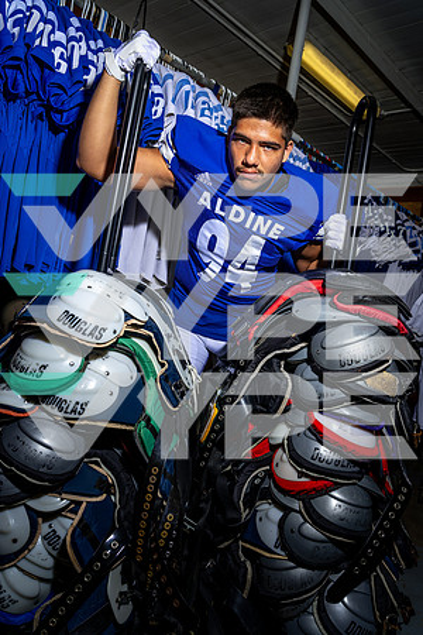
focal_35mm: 27
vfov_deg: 67.4
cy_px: 318
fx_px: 476
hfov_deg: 47.9
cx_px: 212
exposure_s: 1/125
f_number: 8
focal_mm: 27
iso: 100
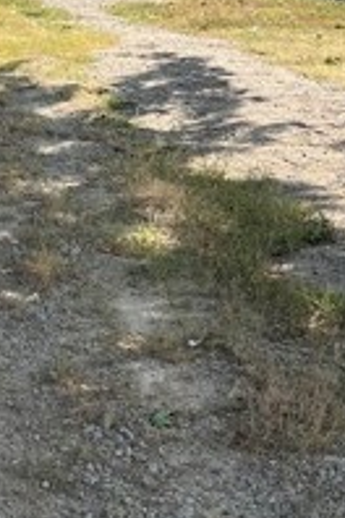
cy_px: 29
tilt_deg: -7.1
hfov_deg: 12.4
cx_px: -167
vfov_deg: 19.0
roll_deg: +2.8
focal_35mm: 105
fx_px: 1509
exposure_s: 1/2755
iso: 50
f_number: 1.6
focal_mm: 5.1
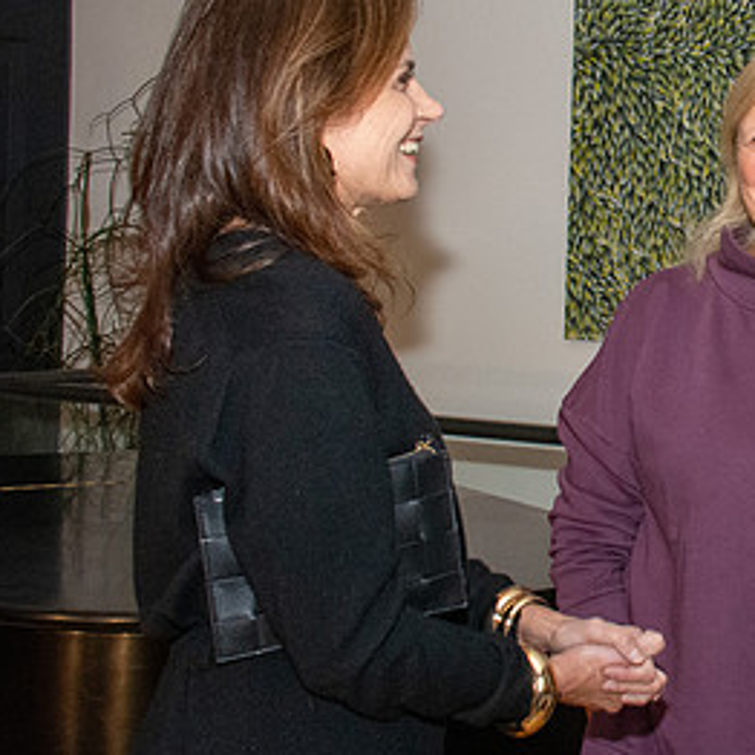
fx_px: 1949
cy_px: 301
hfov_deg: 20.9
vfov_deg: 21.9
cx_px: 821
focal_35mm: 79
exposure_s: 1/200
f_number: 11
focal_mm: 28
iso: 5000
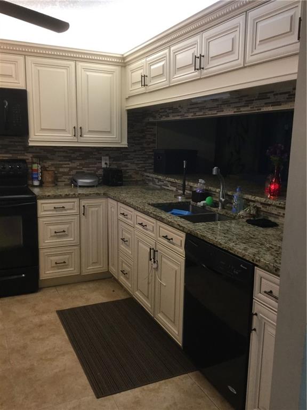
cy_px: 205
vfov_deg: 58.4
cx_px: 154
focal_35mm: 31
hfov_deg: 45.4
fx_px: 367
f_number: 2.4
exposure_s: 1/30
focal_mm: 3.3
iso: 80
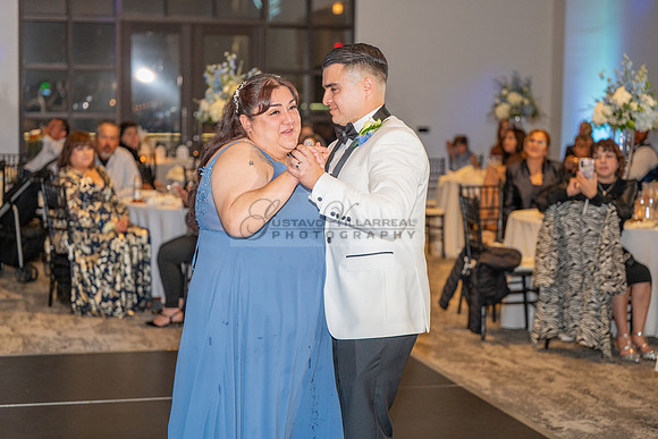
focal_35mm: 70
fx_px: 1280
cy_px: 220
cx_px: 329
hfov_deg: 28.8
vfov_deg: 19.5
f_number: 2.8
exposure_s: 1/125
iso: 1000
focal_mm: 70
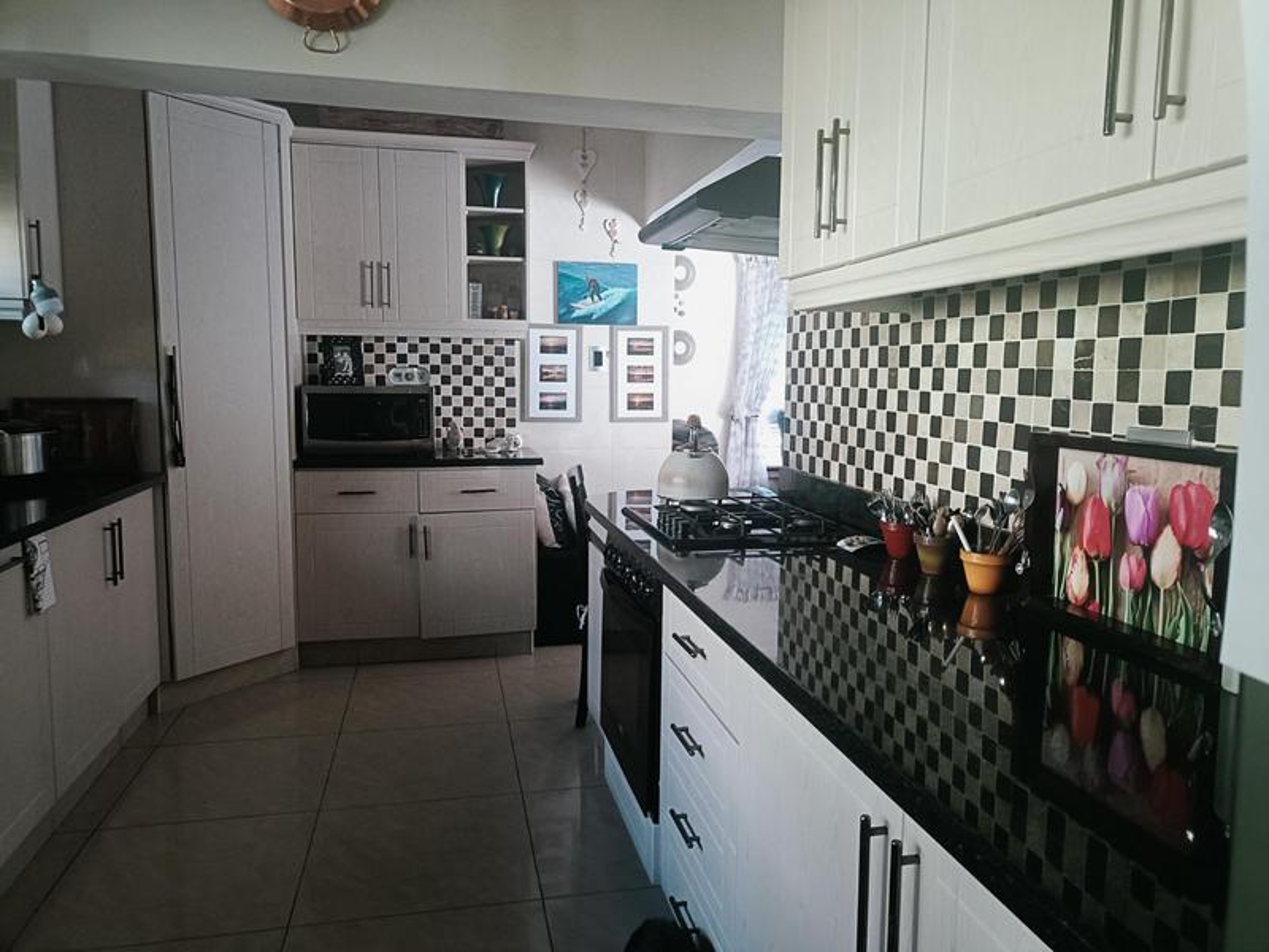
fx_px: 916
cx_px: 634
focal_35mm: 25
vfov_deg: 54.9
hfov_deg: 69.4
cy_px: 476
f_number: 1.7
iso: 1250
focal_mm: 4.7
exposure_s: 1/50
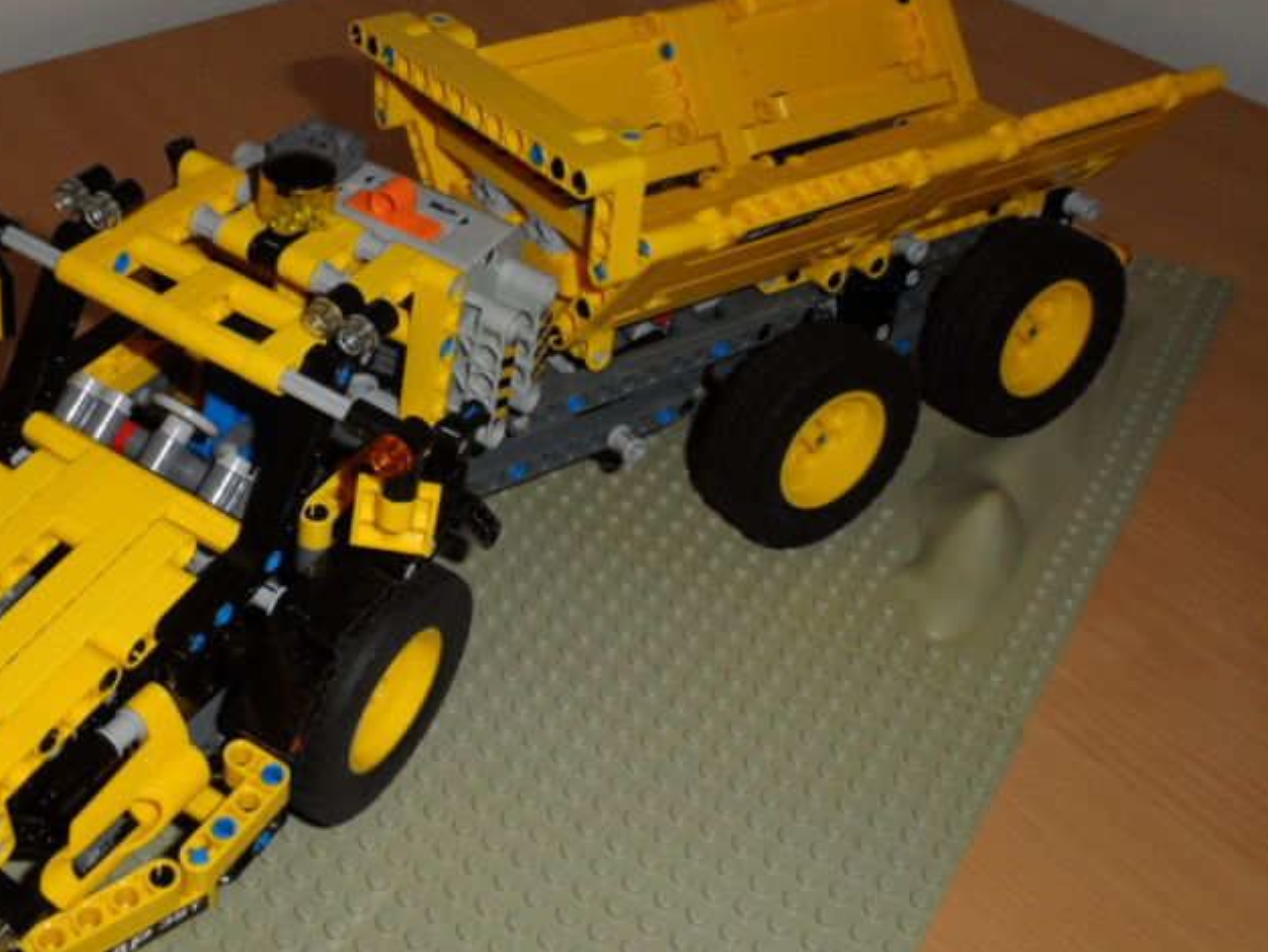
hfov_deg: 40.7
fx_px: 1686
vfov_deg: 31.5
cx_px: 411
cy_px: 408
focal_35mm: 46
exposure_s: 1/45
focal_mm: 5.3
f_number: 3.4
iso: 100
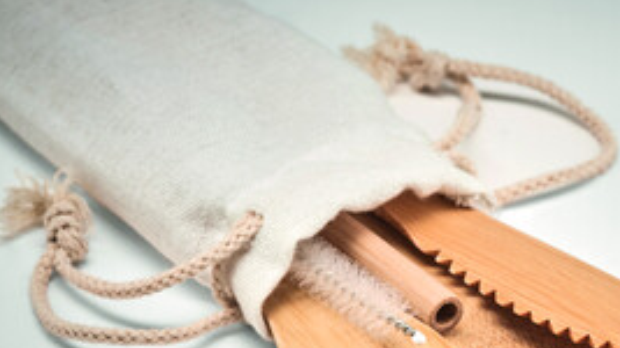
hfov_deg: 10.9
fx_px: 3238
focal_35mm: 197
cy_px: 307
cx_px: 457
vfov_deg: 6.1
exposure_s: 1/125
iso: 100
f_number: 16
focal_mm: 105
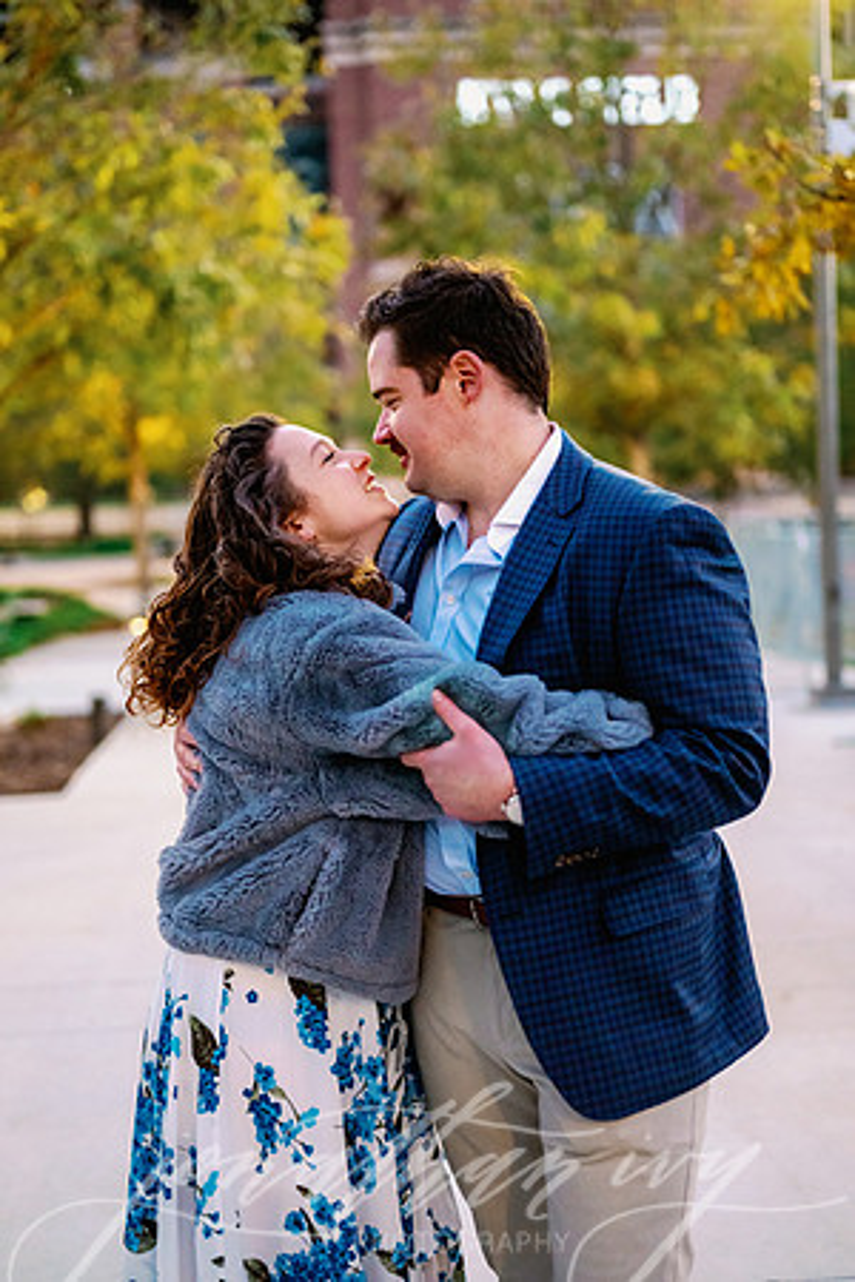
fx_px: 1781
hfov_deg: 27.0
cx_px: 428
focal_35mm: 50
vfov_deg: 39.6
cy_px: 641
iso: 3200
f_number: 2
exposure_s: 1/400
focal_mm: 50
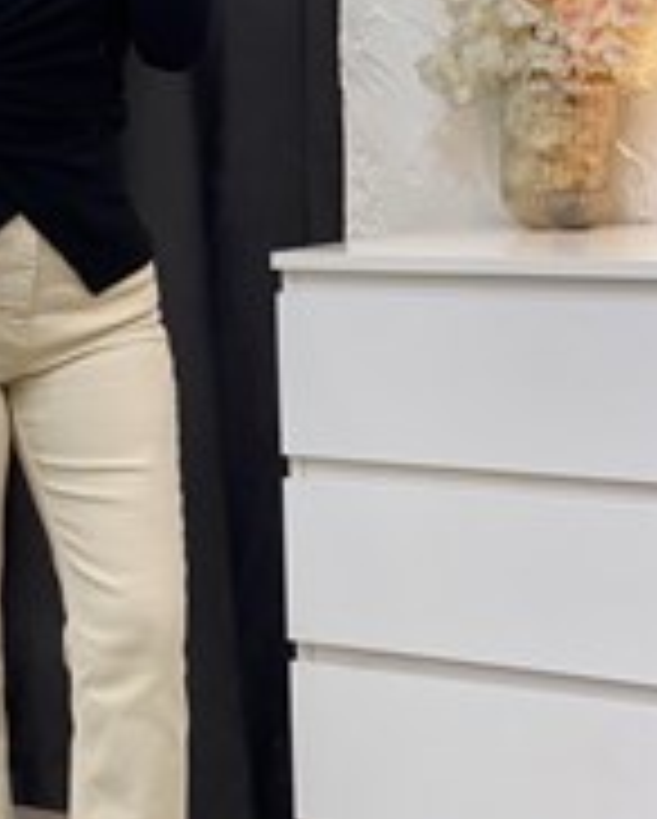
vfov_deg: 16.7
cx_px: 4
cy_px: 380
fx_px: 2791
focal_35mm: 115
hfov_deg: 13.3
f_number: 2
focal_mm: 6
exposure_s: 1/100
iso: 100
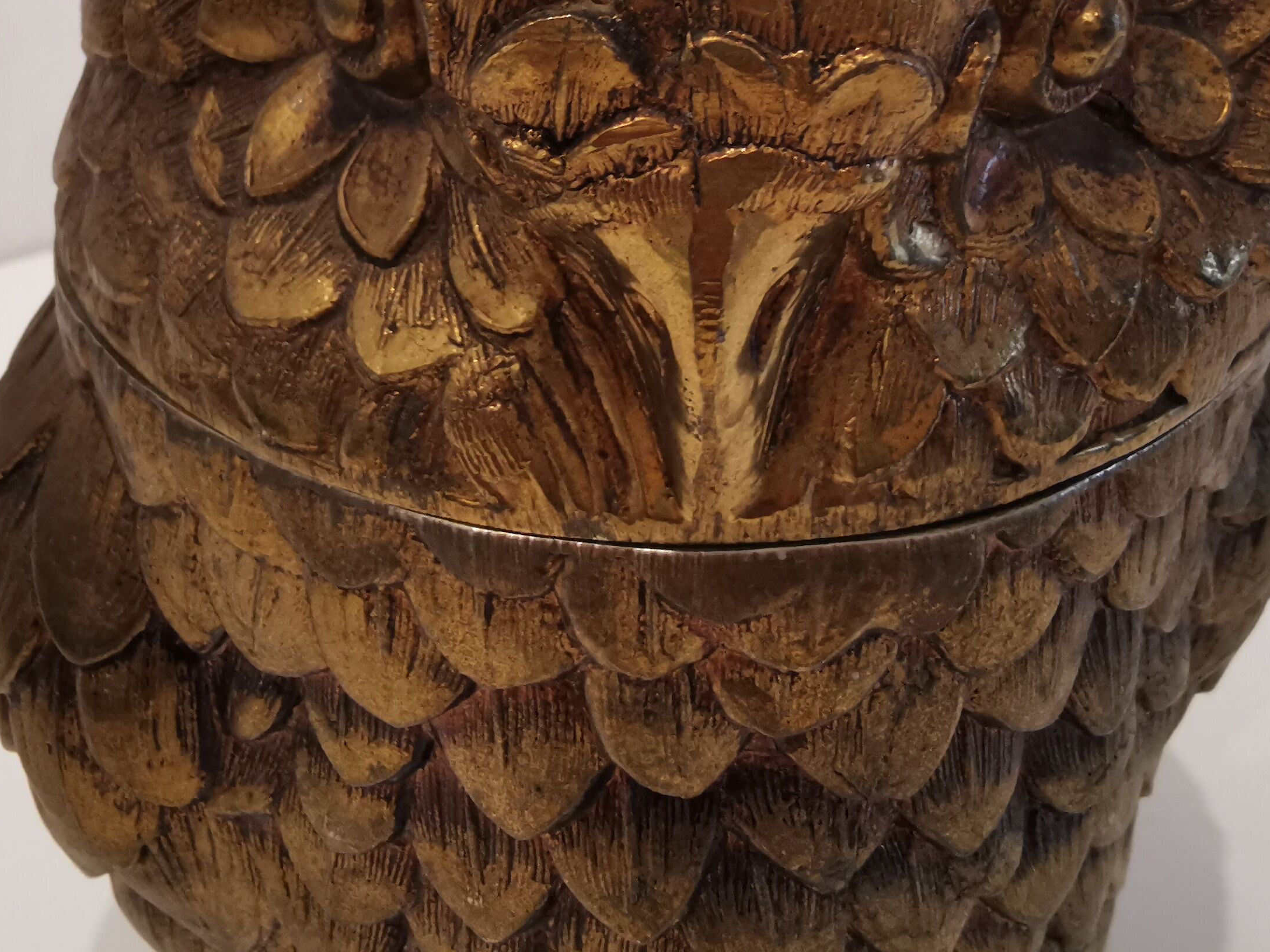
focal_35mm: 36
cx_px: 601
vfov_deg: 35.4
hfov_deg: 51.3
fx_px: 1321
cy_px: -23
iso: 200
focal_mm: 2.26
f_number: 2.2
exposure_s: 1/33.3
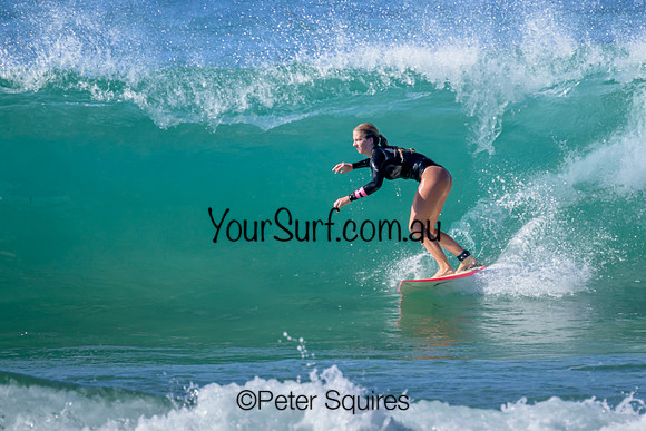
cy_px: 139
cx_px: 386
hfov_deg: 1.9
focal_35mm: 1090
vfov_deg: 1.3
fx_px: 19564
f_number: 11
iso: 500
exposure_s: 1/800
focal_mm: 800
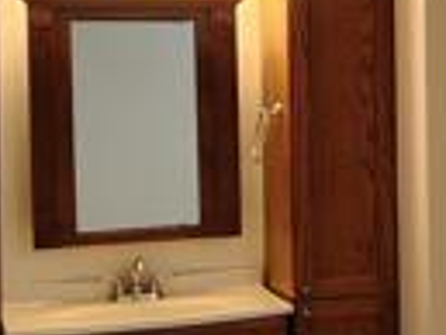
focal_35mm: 119
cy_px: 114
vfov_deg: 12.5
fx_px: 1535
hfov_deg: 14.5
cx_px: 809
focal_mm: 5.56
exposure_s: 1/120
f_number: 1.8
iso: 690
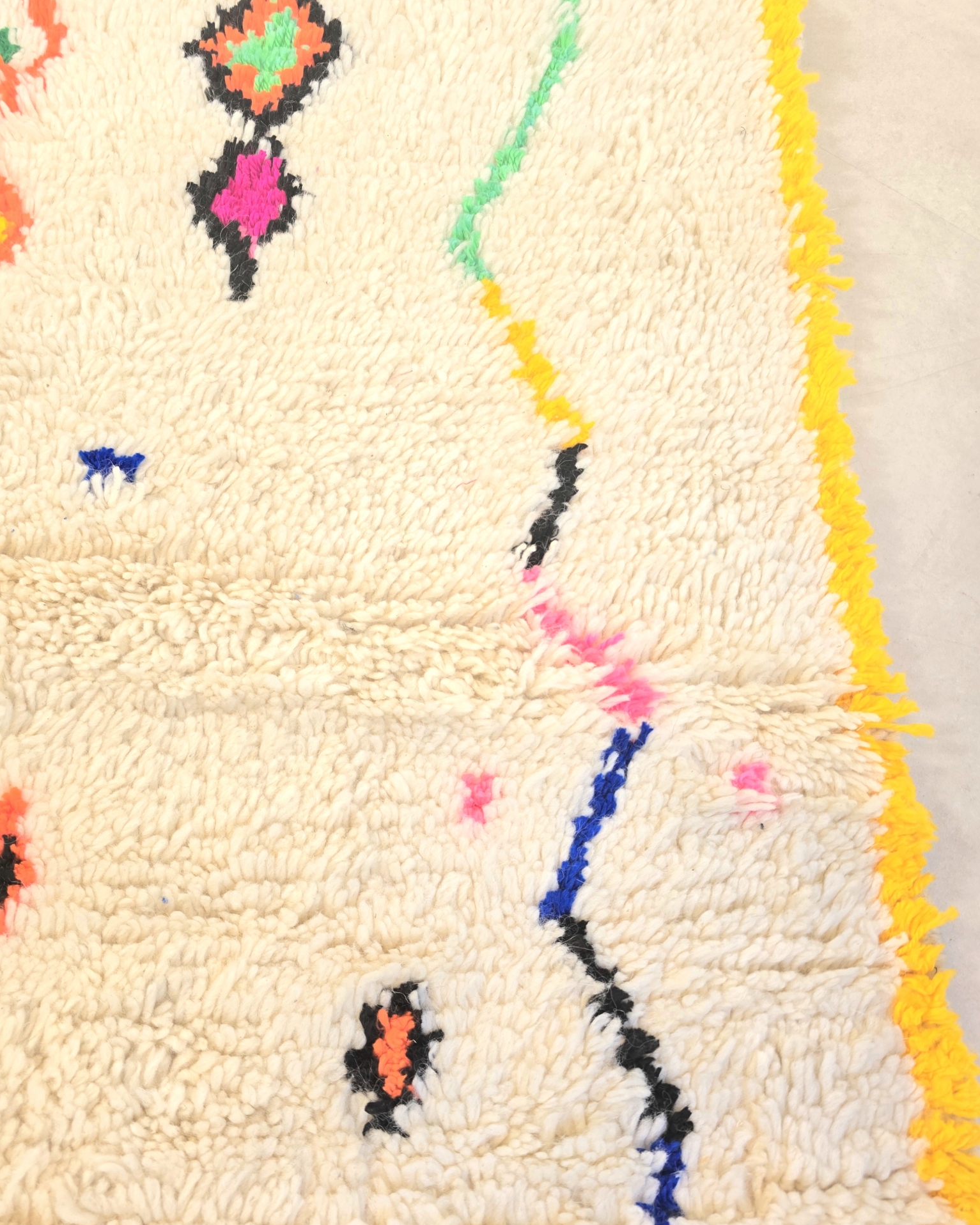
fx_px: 870
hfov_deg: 58.8
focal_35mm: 24
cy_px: 593
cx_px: 490
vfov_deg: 70.3
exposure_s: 1/101
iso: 100
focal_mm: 6.3
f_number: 1.7
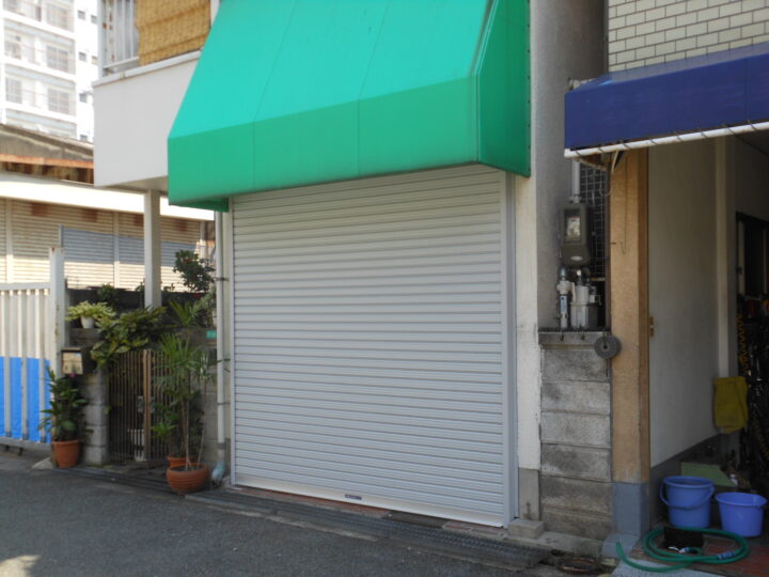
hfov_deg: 49.0
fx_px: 844
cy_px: 288
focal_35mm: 38
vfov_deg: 37.7
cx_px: 384
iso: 80
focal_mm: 6.8
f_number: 3.6
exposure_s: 1/320
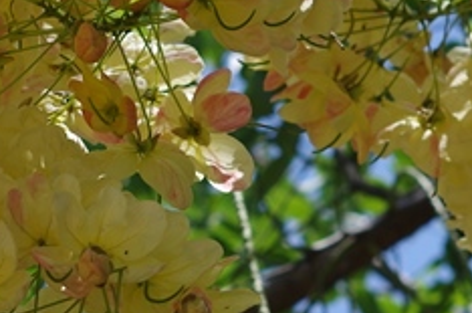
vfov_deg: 4.2
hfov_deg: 6.3
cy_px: 295
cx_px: -30
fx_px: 4292
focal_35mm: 328
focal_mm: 50
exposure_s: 1/400
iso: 100
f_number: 5
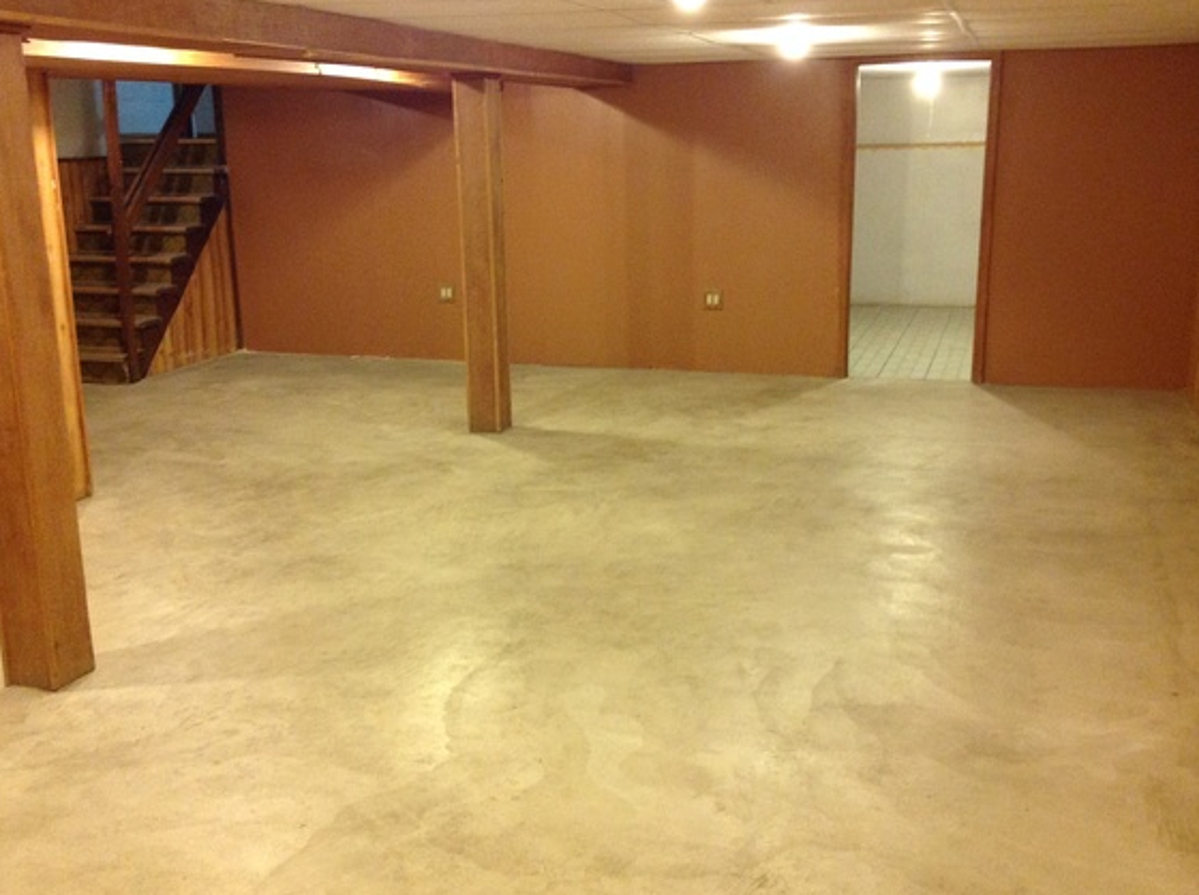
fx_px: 1383
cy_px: 439
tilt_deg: -13.0
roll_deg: -1.4
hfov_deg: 46.9
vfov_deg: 35.9
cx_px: 604
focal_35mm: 40
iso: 250
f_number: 2.4
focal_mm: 4.28
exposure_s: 1/15
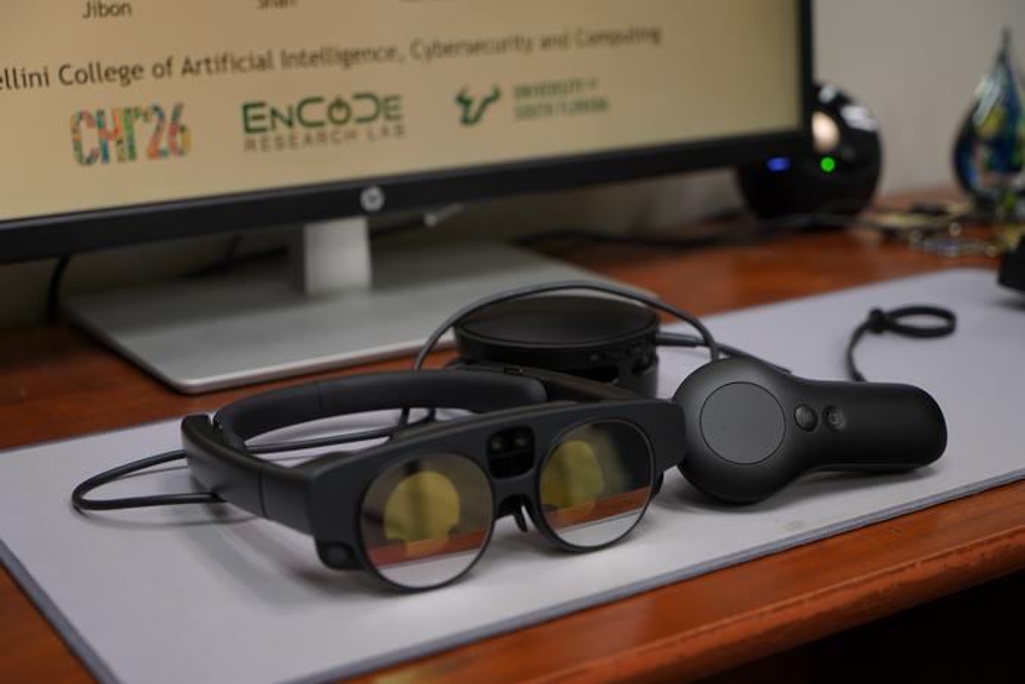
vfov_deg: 25.5
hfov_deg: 37.5
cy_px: 342
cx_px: 512
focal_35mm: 53
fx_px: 1509
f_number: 4
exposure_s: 1/60
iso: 500
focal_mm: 53
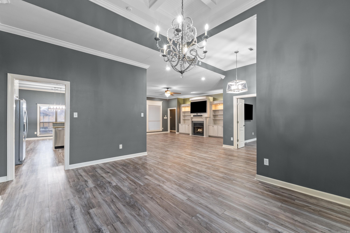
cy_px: 116
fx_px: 146
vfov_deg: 77.3
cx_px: 175
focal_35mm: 15
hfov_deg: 100.4
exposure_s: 1.3
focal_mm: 10
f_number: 8
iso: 400
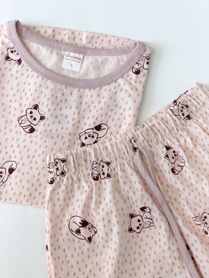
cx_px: 104
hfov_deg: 14.8
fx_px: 805
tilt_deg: -80.7
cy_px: 139
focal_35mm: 100
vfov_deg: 19.6
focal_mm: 16.89
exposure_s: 1/121
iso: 64
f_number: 2.8
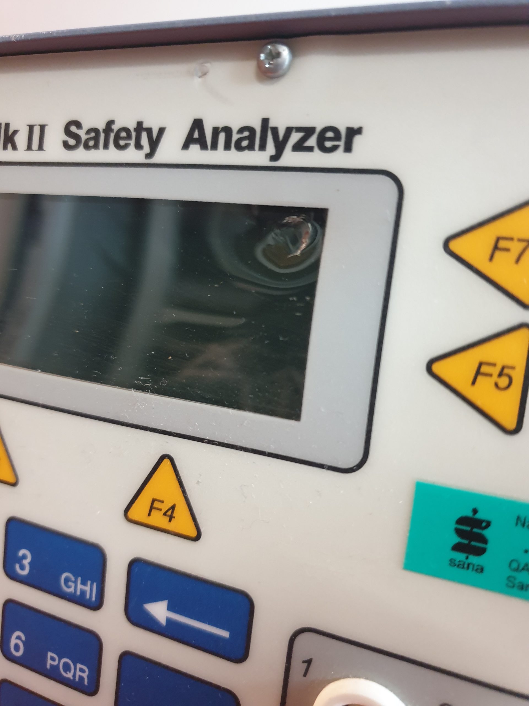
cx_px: 264
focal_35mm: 26
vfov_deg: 67.3
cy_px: 353
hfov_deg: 53.1
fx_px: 530
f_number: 1.5
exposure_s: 1/20
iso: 250
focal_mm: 4.3
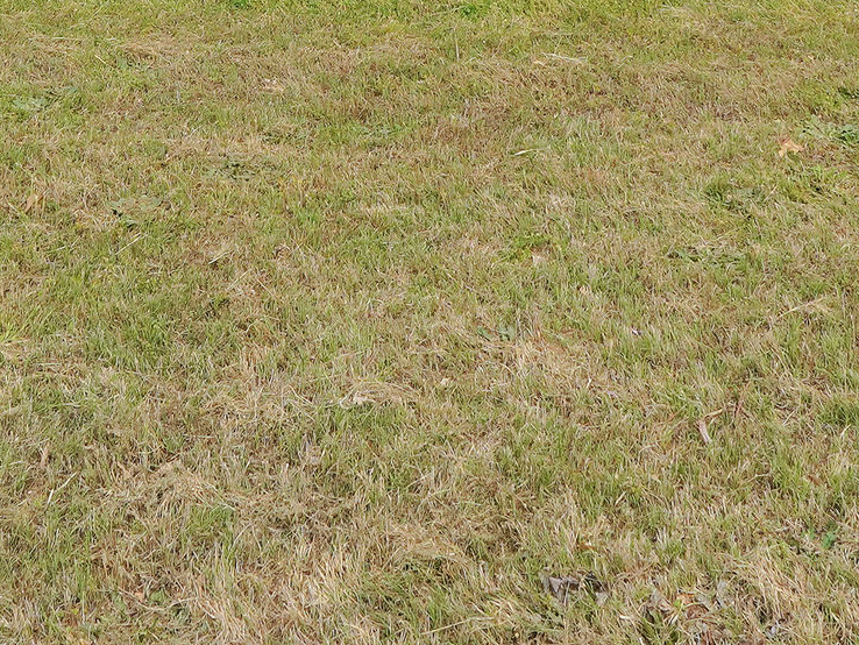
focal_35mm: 63
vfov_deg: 18.4
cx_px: 350
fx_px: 1564
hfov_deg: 30.6
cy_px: -511
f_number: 9
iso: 100
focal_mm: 10.5
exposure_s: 1/125
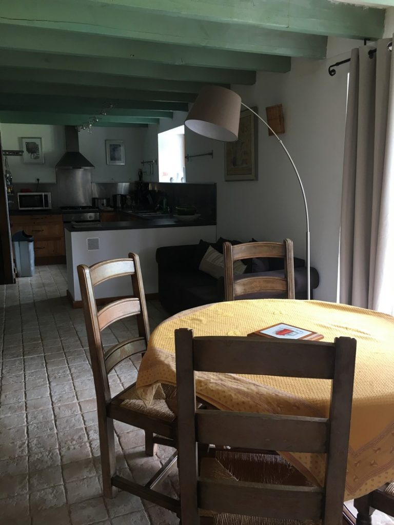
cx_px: 197
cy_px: 262
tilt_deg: -9.8
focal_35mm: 29
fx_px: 440
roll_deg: +0.6
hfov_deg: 48.2
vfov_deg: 61.7
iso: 80
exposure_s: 1/33
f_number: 2.2
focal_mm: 4.15
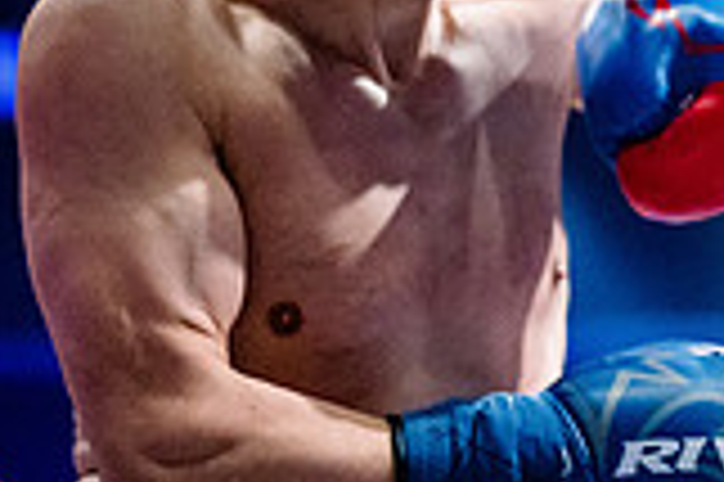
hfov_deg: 11.0
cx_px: 1070
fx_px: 3616
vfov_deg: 7.6
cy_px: 92
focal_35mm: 180
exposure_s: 1/1600
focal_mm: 50
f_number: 1.4
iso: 6400
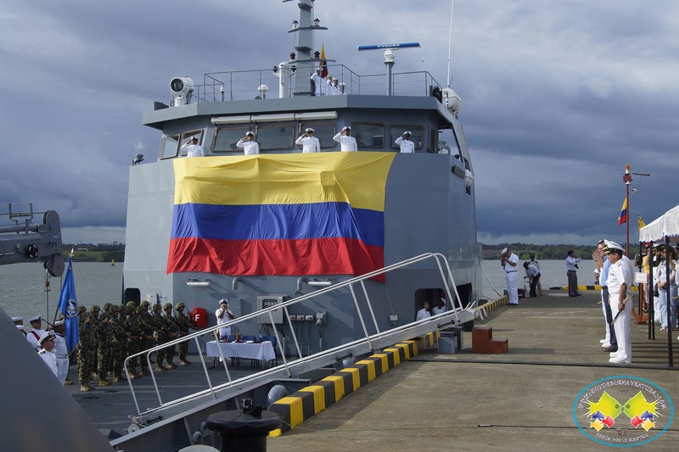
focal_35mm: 45
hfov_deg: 43.6
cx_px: 340
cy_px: 226
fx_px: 849
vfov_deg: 29.9
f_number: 9
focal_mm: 30
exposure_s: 1/400
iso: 200
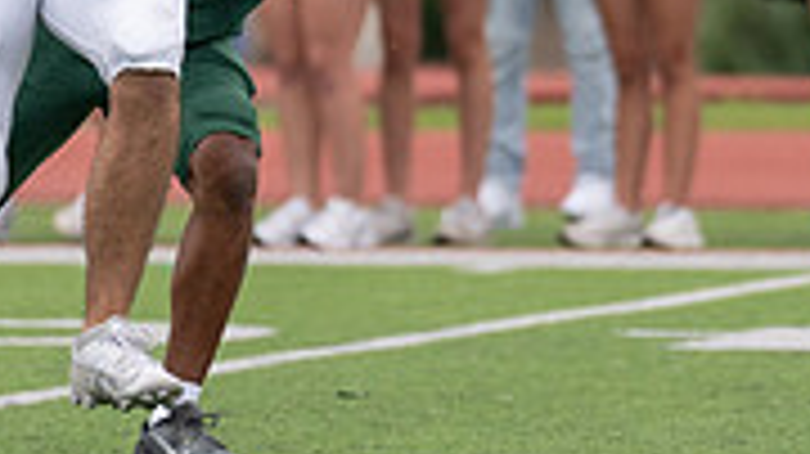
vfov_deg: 1.2
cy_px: -71
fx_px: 21723
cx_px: 296
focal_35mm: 1012
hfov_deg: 2.1
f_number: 2.8
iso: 250
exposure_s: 1/1250
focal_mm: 197
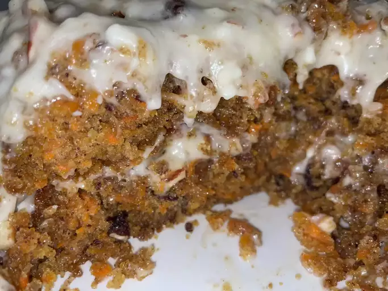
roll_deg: -3.0
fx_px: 291
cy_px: 146
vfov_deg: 53.0
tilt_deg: -28.3
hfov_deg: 67.3
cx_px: 194
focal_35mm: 26
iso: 32
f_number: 1.6
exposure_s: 1/64
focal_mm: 4.2
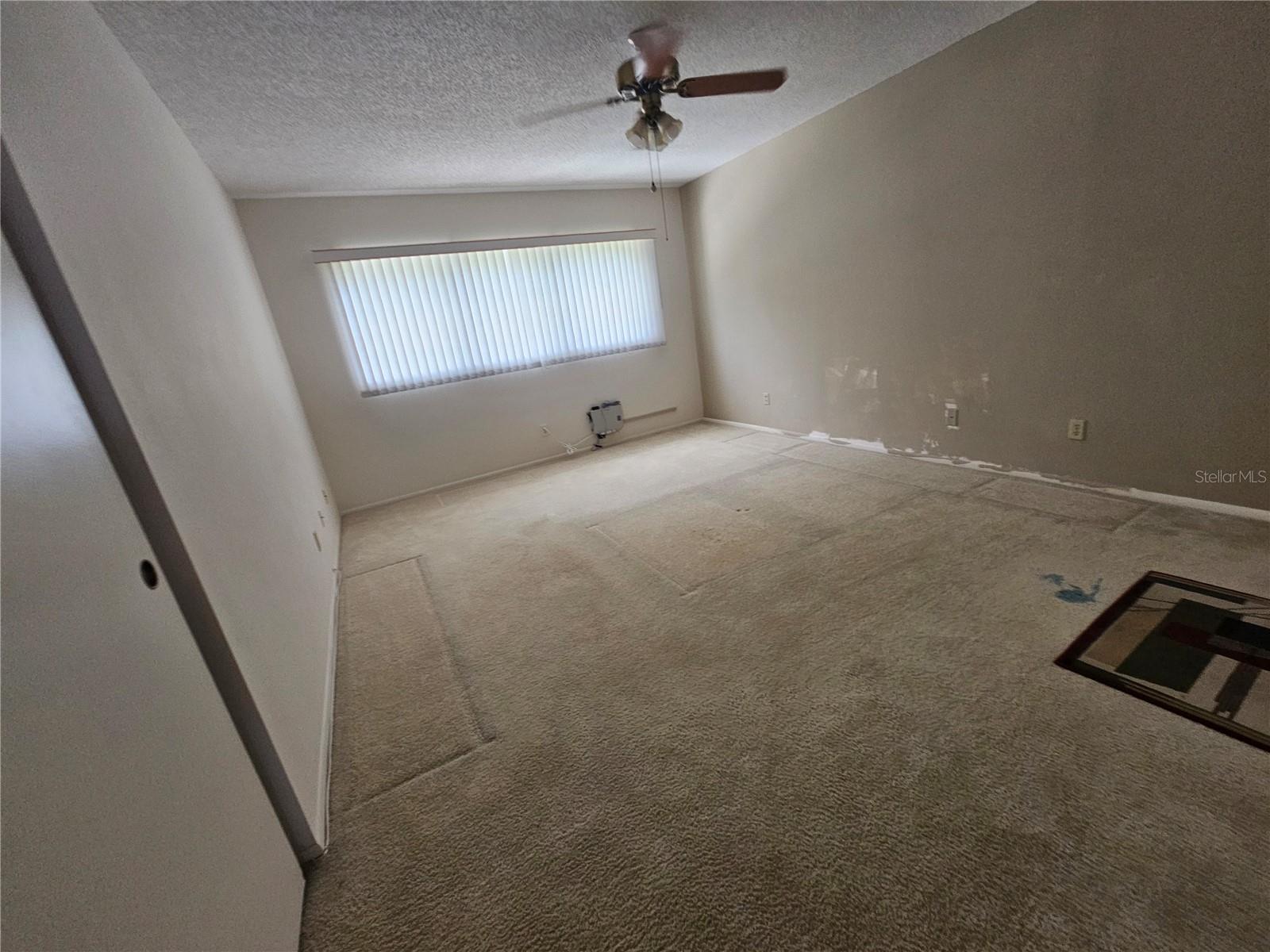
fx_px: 477
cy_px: 476
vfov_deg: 89.9
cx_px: 635
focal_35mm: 13
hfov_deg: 106.2
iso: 125
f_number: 2.2
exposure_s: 1/77.4
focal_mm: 2.2
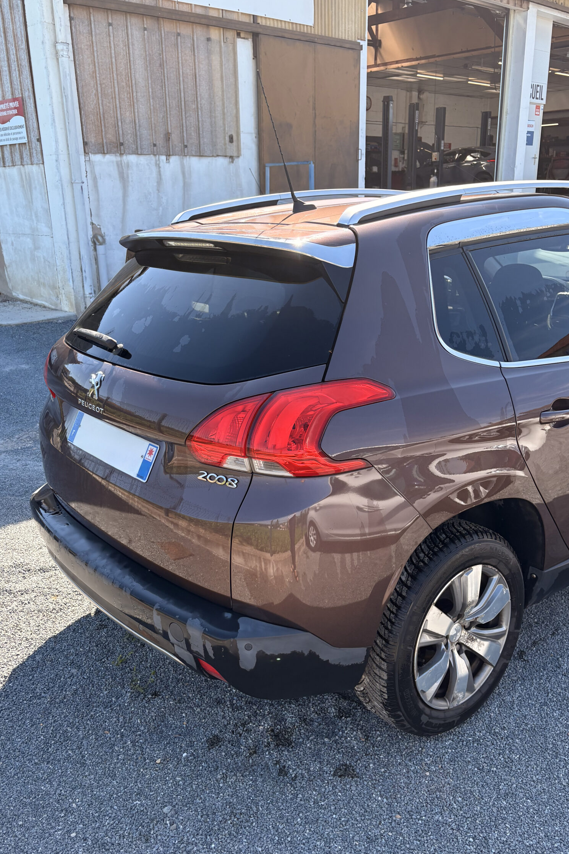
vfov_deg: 60.3
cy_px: 446
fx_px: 735
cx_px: 287
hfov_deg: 42.3
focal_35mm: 31
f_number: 1.6
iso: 64
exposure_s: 1/933
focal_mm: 5.96
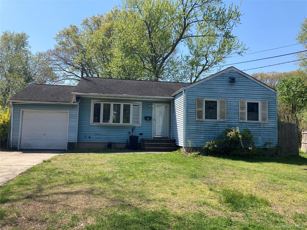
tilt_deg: +6.3
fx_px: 248
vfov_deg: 49.7
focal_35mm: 28
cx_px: 154
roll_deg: -1.1
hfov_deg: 63.4
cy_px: 115
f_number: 1.8
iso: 20
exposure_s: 1/1297
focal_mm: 3.99
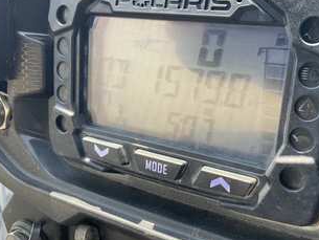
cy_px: 110
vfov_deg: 37.7
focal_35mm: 38
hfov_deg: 48.5
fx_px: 350
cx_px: 199
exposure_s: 1/268
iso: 25
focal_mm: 3
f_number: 1.8
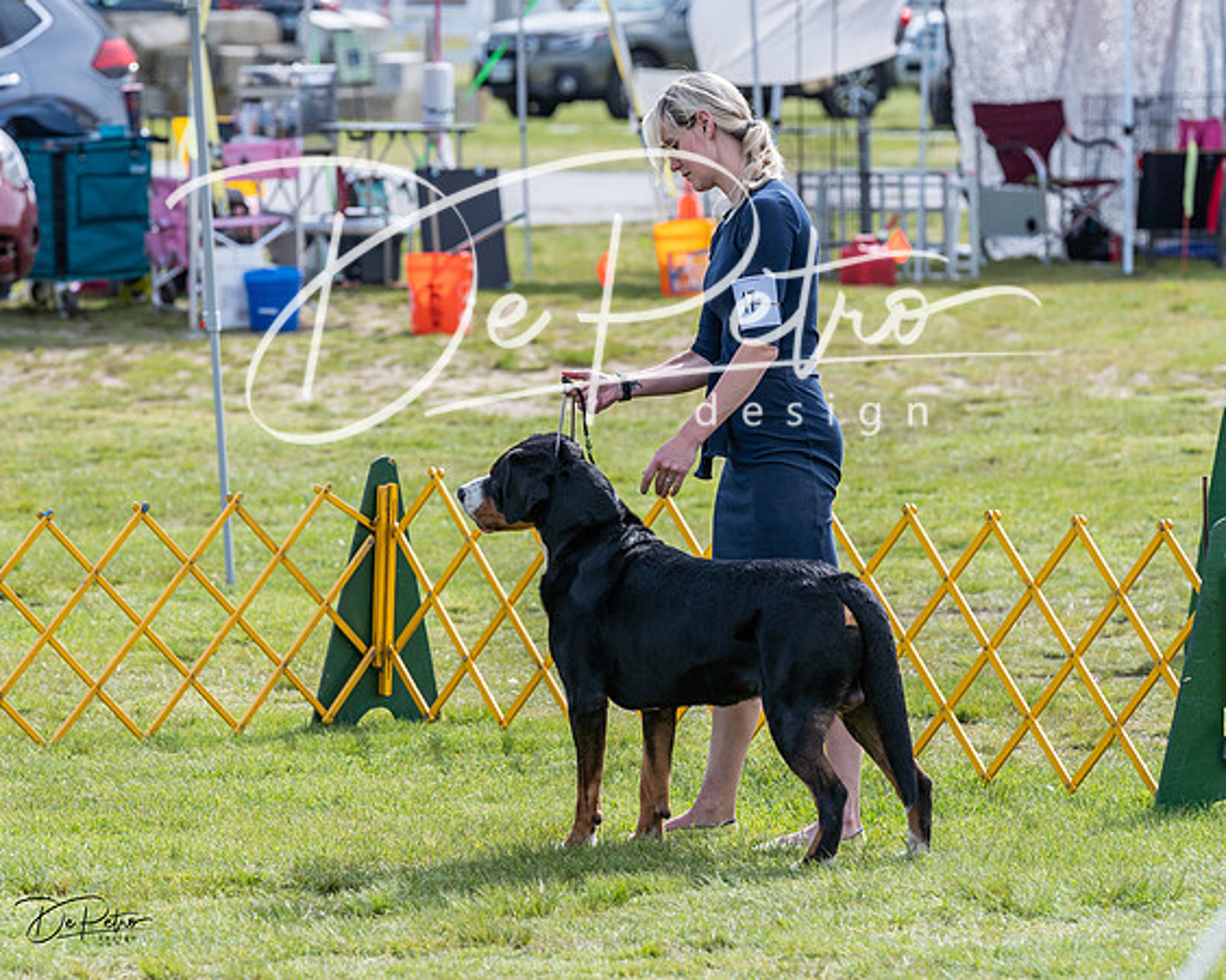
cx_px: 518
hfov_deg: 7.9
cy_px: 427
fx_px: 8855
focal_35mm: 244
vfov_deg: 6.3
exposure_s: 1/1250
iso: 400
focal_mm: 192
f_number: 5.6
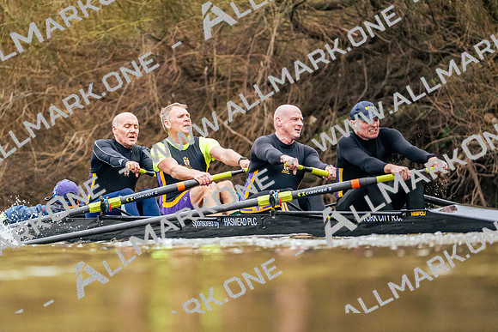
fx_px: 5894
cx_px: 249
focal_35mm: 426
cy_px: 166
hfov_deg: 4.8
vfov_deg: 3.2
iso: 6400
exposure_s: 1/2000
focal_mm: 426
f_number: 6.3
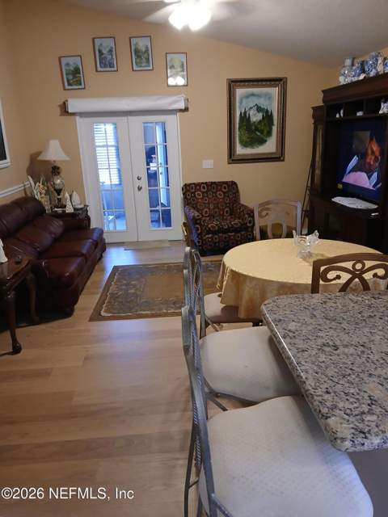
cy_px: 258
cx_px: 194
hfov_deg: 53.1
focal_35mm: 26
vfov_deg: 67.3
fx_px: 389
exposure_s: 1/24
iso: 250
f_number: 1.8
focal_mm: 3.98
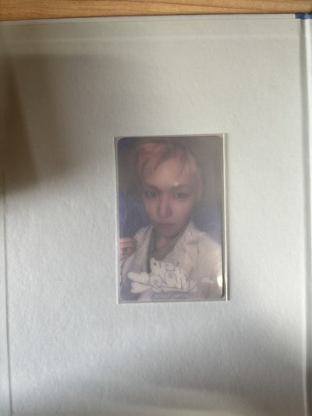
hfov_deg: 53.1
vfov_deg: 67.3
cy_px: 208
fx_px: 312
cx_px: 156
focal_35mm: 26
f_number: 1.6
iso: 80
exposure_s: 1/60
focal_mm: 5.96
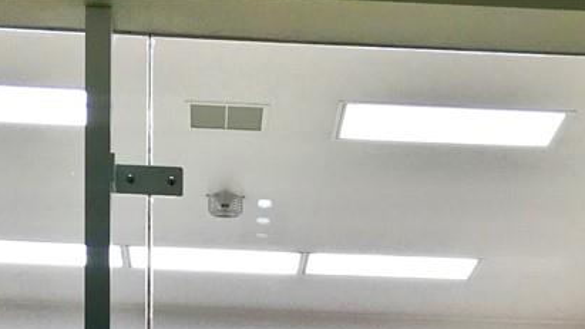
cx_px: 359
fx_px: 1908
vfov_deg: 8.7
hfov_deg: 17.4
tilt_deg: -3.1
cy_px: 849
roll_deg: -0.3
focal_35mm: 123
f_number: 2.2
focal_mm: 4.15
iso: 25
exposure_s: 1/60
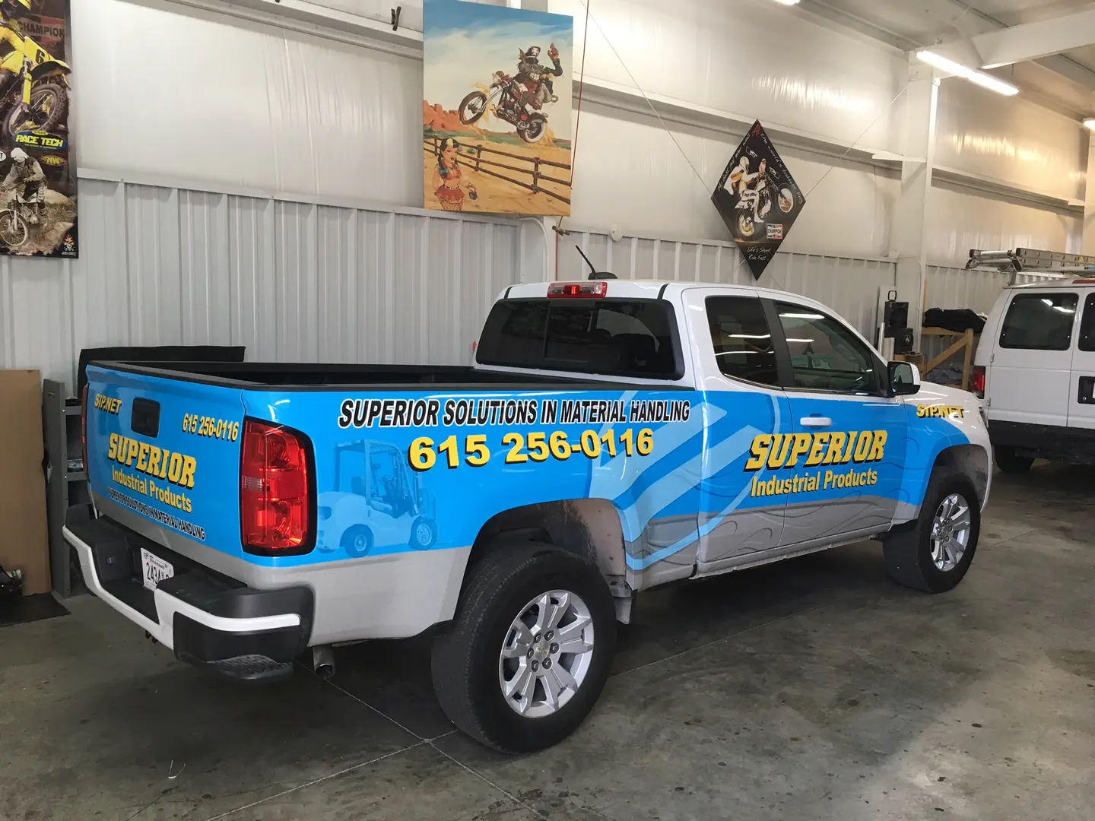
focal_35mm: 29
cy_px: 410
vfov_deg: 48.2
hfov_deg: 61.7
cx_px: 548
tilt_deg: -7.4
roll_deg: -0.9
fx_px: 917
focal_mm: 4.15
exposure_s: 1/30
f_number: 2.2
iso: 40
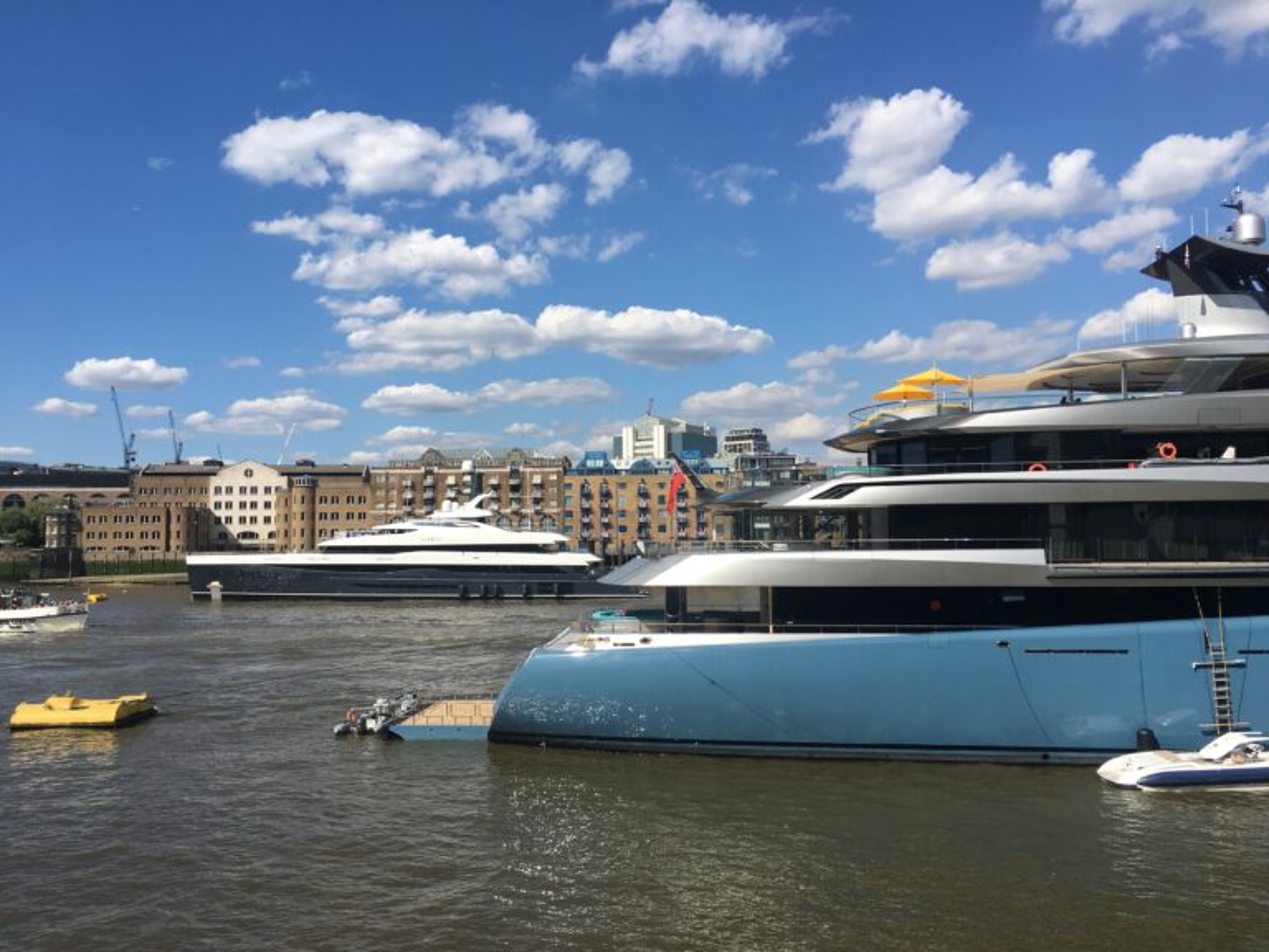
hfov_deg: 61.7
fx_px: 1063
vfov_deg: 48.2
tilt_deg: +4.2
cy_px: 476
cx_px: 634
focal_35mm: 29
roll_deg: +1.1
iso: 25
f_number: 2.2
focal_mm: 4.15
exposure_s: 1/2198
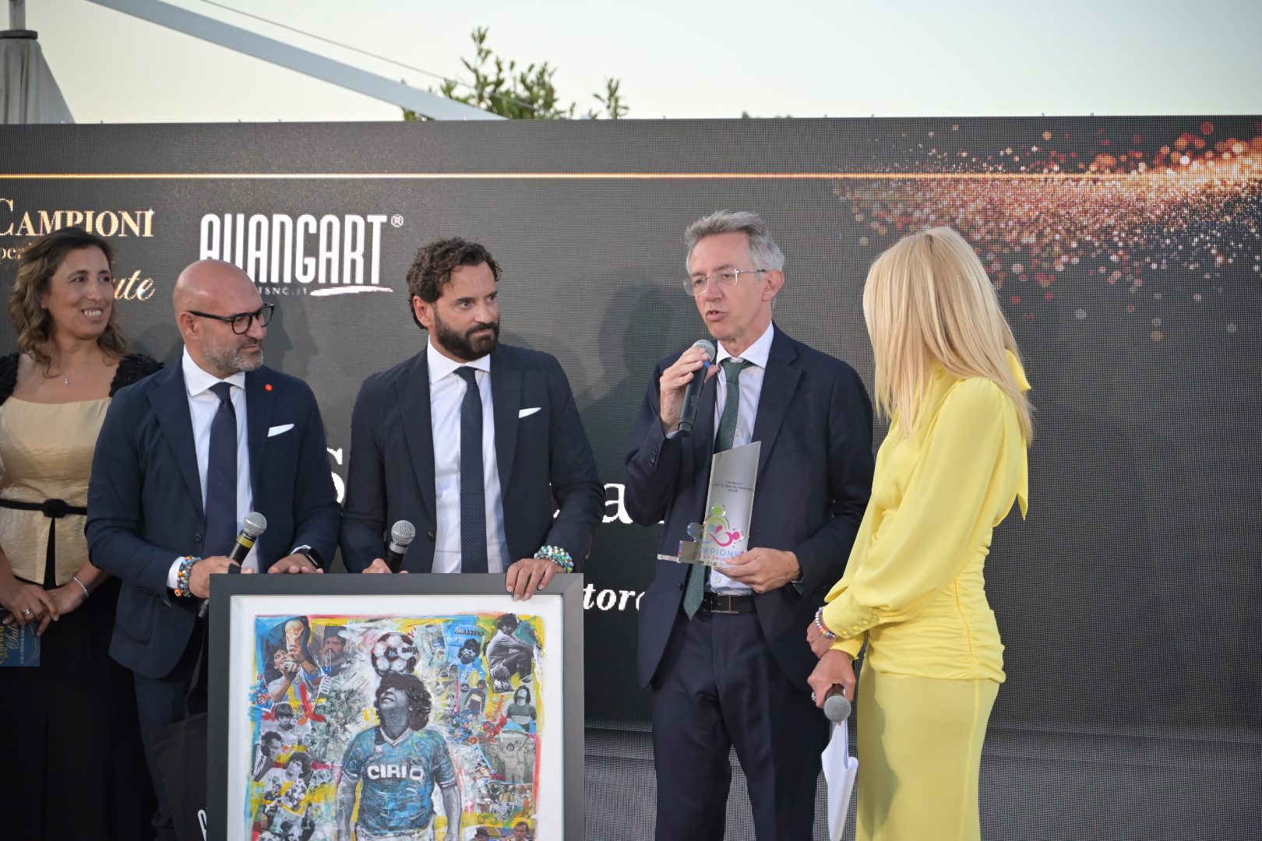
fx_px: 2629
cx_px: 631
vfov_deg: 18.2
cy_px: 420
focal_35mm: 75
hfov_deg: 27.0
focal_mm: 75
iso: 800
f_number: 2.8
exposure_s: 1/1600
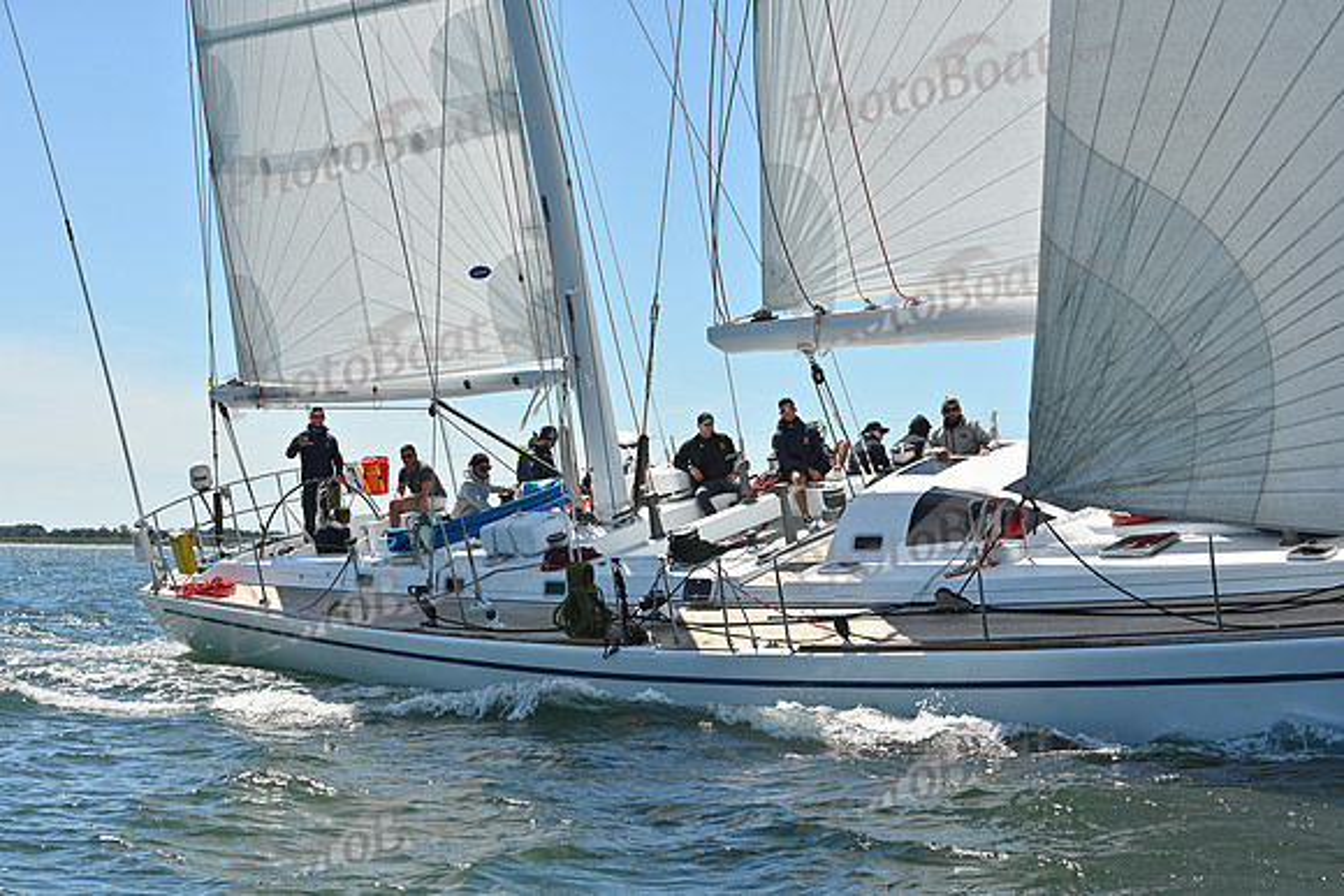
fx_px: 2801
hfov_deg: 27.0
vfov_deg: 18.2
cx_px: 672
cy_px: 448
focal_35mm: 75
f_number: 11
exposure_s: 1/800
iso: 320
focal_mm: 75
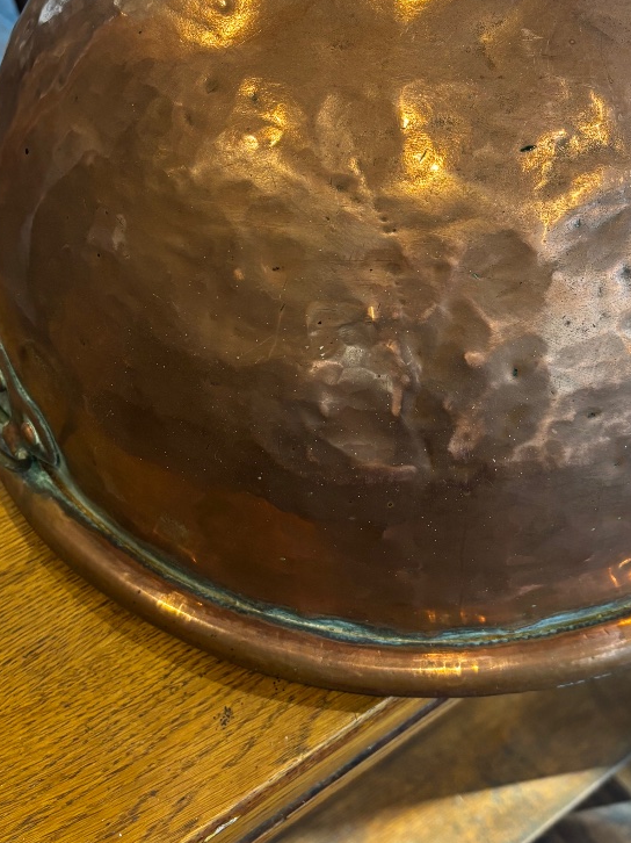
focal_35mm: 43
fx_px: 1046
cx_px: 433
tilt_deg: -49.0
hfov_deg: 33.2
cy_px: 298
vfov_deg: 43.4
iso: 200
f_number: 1.6
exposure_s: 1/60
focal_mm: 5.96
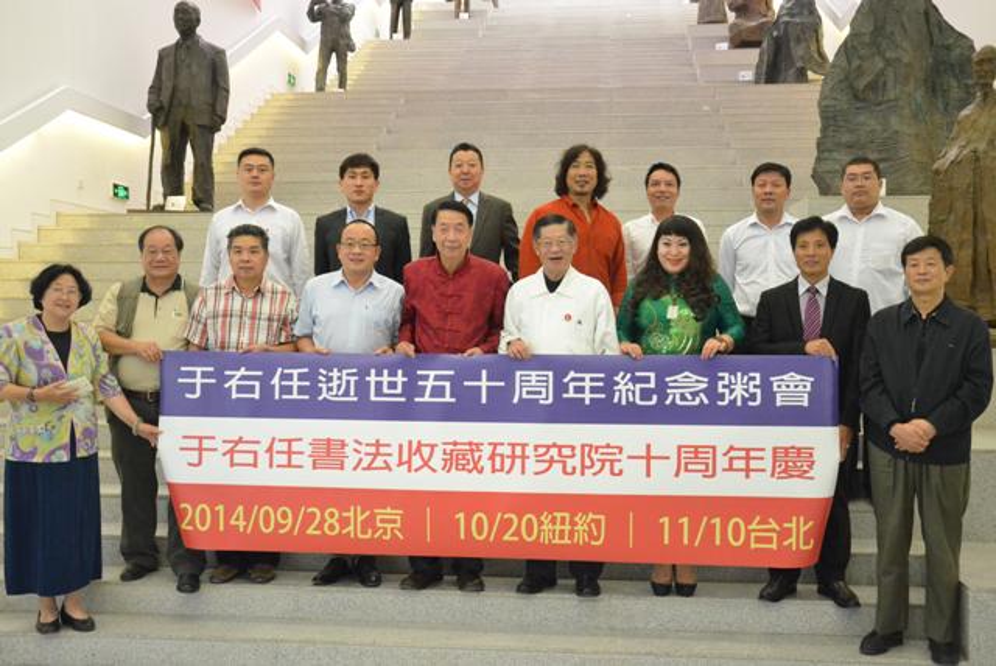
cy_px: 333
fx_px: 997
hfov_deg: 53.1
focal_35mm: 36
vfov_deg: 36.9
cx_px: 498
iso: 5000
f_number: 4.5
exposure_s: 1/80
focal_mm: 24
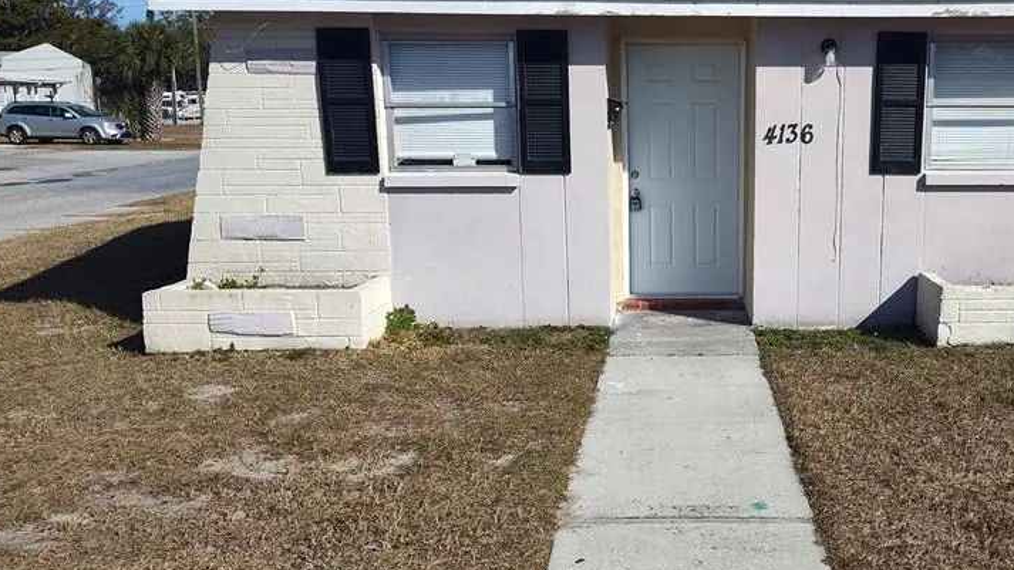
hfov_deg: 53.7
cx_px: 710
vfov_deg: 32.8
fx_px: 968
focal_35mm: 36
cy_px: 291
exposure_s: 1/2087
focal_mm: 5.56
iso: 100
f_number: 1.8
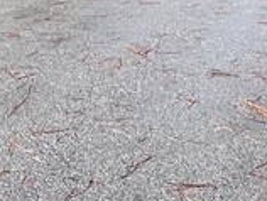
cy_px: -139
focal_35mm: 84
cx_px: 25
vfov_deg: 15.6
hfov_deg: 22.7
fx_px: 649
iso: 32
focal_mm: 1.57
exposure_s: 1/1043
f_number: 1.8
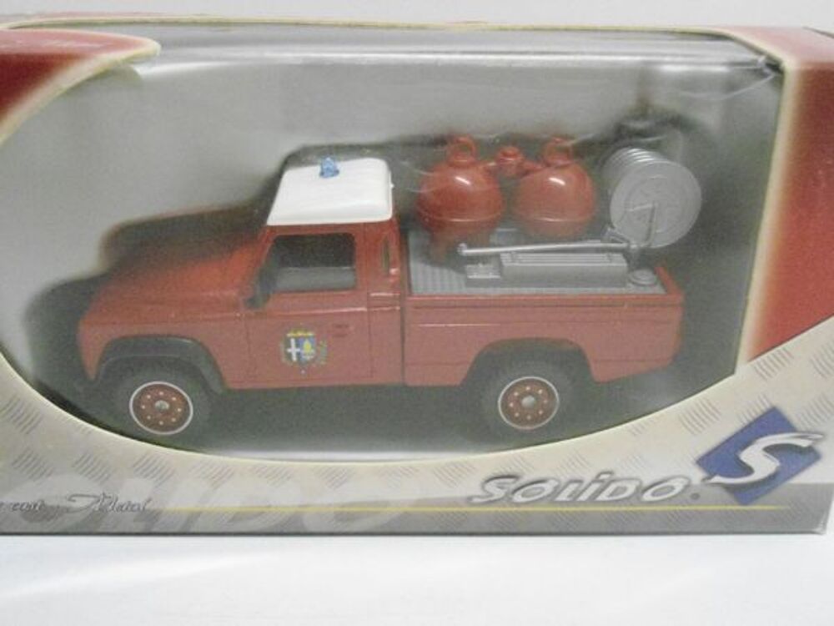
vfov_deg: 38.7
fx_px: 891
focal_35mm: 37
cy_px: 313
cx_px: 417
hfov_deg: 50.1
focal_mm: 6.7
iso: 1600
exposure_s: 1/80
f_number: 3.2
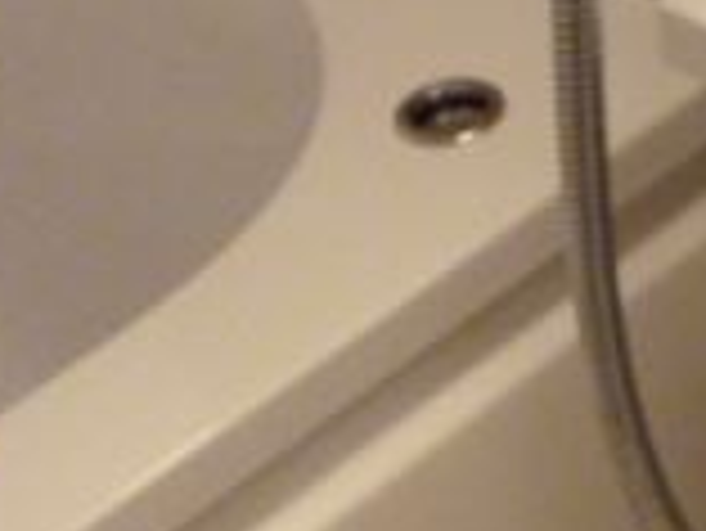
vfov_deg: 12.7
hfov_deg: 15.2
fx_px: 2327
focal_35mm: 114
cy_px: 630
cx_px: 1228
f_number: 3.1
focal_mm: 5
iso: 800
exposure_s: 1/60
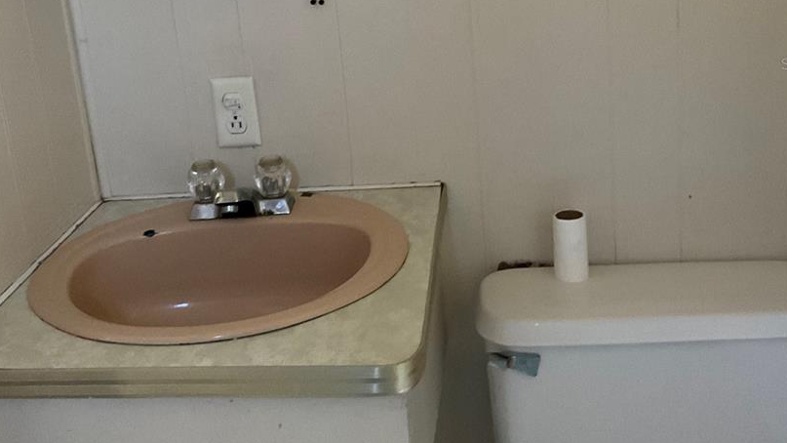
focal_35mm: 47
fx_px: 981
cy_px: 63
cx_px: 412
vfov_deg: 24.8
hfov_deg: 43.7
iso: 250
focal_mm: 3
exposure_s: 1/40
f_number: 1.8
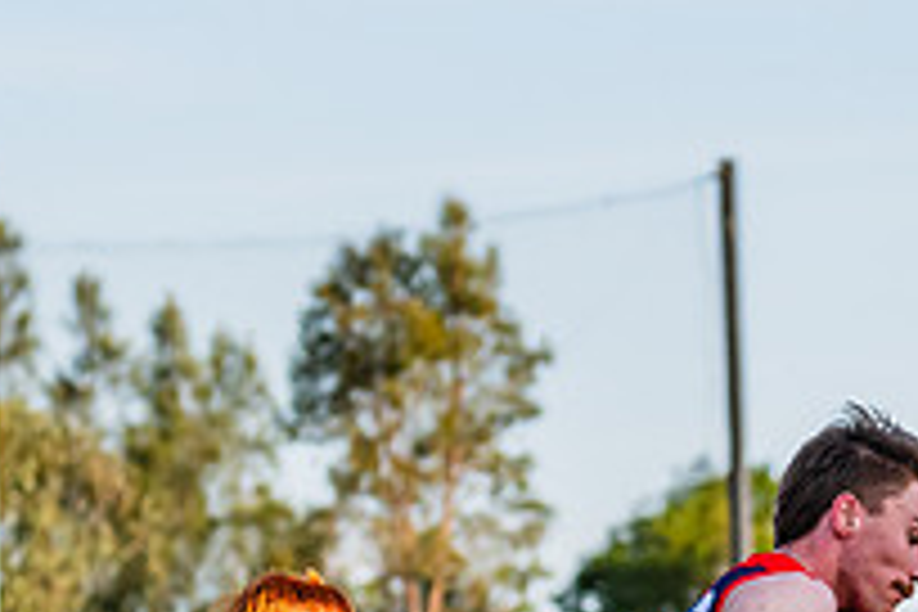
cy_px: 850
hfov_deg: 4.2
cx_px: 1052
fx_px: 12622
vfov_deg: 2.8
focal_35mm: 495
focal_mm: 170
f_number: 8
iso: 800
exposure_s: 1/1250
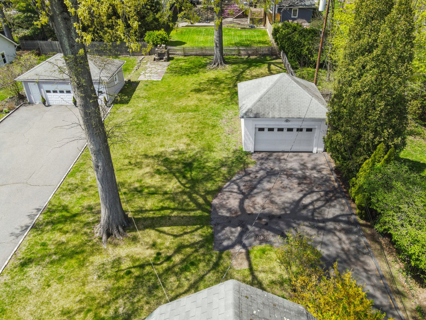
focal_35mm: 26
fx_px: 320
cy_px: 157
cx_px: 224
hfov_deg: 67.3
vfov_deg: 53.1
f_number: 2.8
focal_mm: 4.5
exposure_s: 1/250
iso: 100
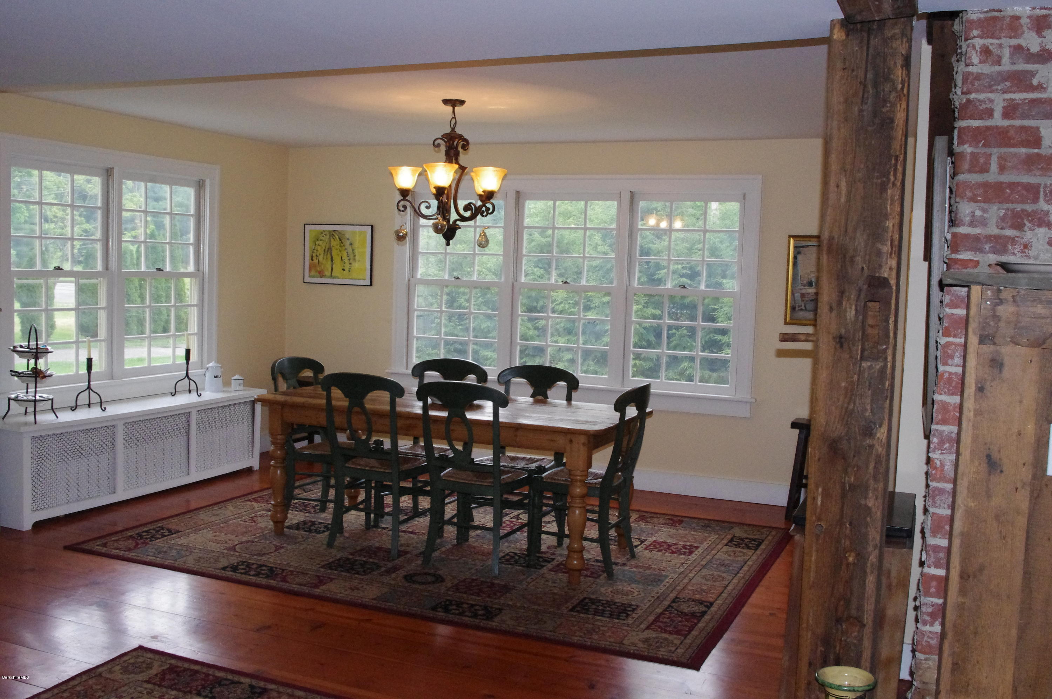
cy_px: 350
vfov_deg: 38.8
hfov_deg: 55.9
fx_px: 992
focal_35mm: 34
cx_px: 526
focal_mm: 23.13
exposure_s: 1/180
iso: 3200
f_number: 11
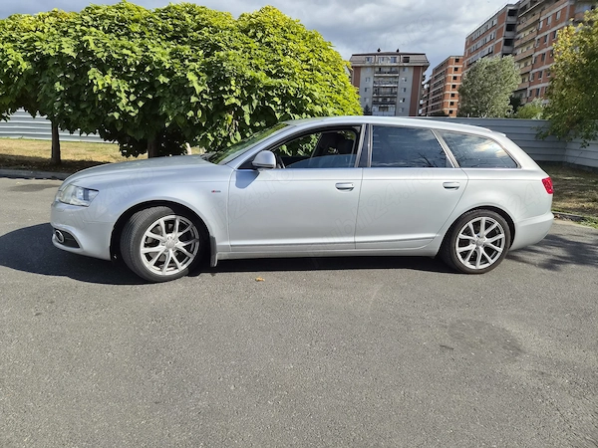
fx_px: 397
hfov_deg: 73.9
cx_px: 299
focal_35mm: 23
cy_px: 224
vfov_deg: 58.9
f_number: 1.8
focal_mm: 5.4
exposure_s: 1/7696
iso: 64
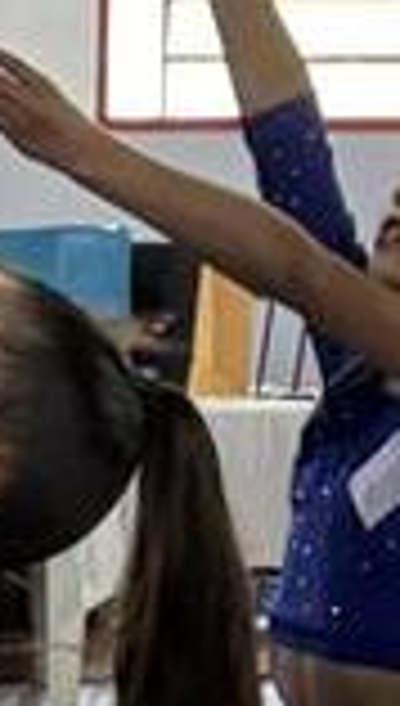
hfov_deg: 5.0
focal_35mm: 216
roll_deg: +0.8
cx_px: -1290
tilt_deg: -4.2
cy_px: 540
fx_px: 4049
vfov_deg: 9.9
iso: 250
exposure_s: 1/60
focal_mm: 5.96
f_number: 1.6
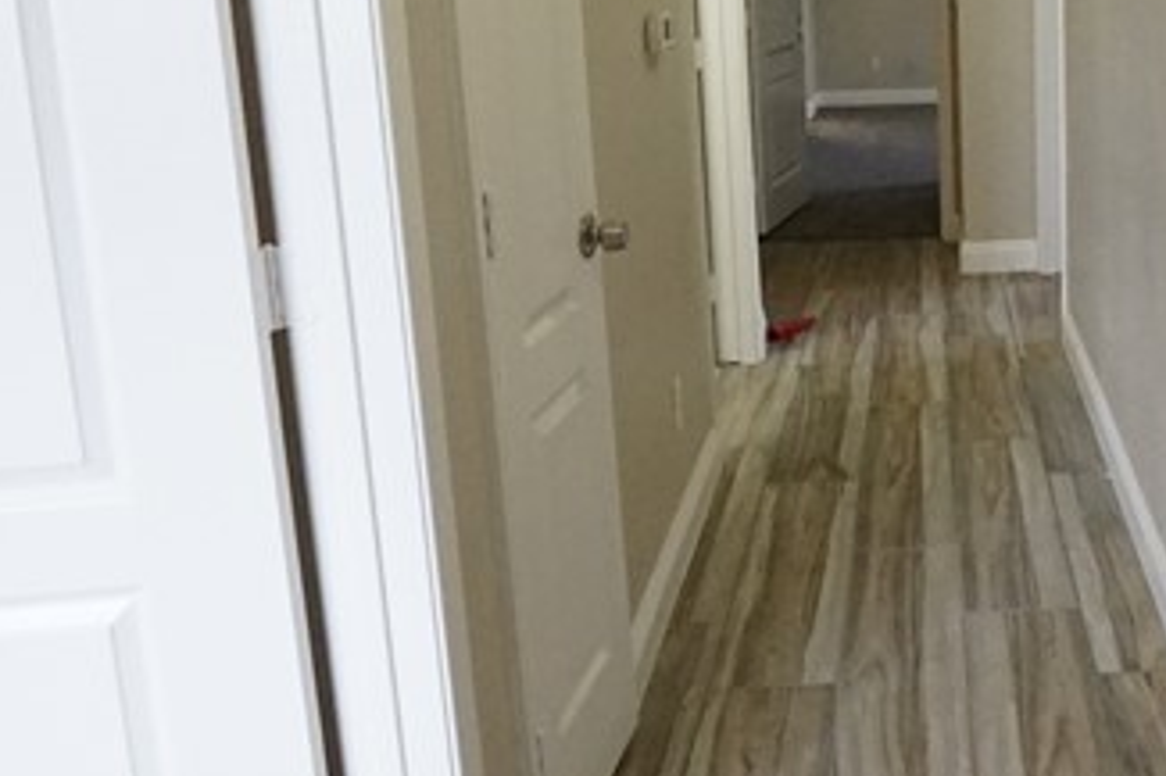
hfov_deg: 45.5
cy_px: 150
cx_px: 969
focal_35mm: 40
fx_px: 1295
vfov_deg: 32.4
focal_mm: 12
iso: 5000
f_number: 6.3
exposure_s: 1/250
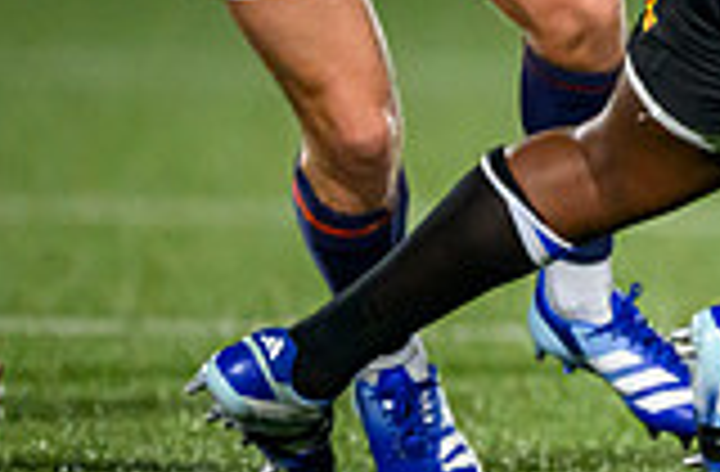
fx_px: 46712
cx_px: 1374
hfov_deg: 0.9
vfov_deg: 0.6
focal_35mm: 2347
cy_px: -29
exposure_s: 1/1250
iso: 8000
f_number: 4
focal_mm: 560
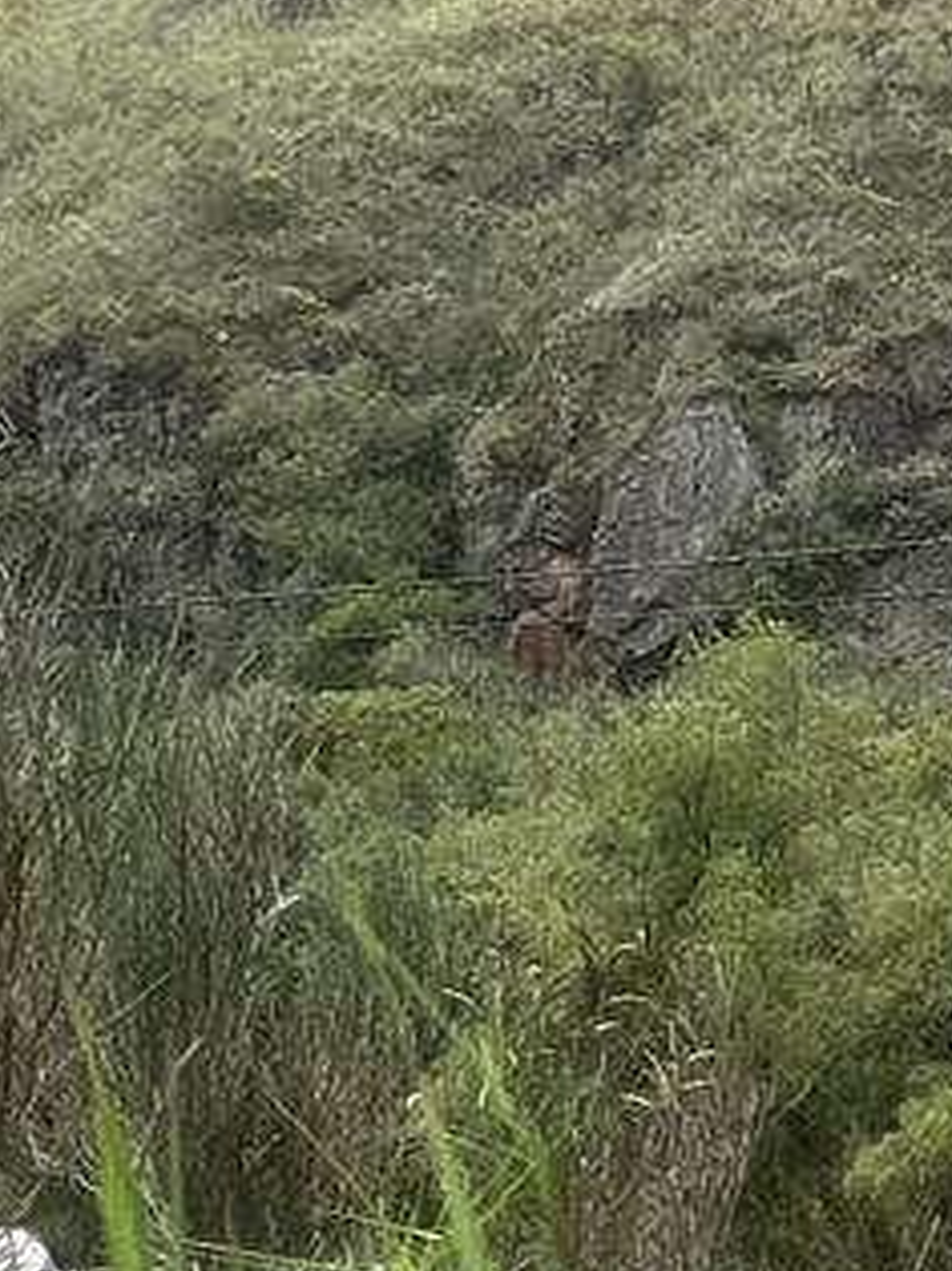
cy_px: 1259
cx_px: 1525
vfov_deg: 12.5
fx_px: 5724
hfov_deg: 9.2
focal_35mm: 156
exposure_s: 1/1062
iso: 80
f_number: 1.78
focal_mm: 6.86
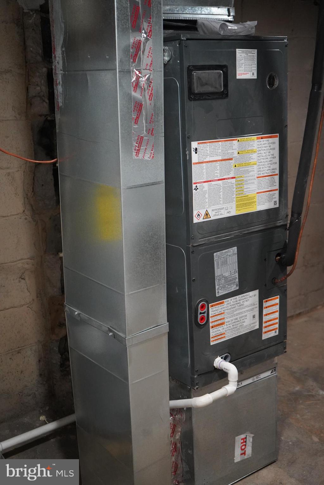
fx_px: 553
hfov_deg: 32.6
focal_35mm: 41
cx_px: 162
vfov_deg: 47.4
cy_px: 242
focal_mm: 41
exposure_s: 1/160
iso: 6400
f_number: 4.5
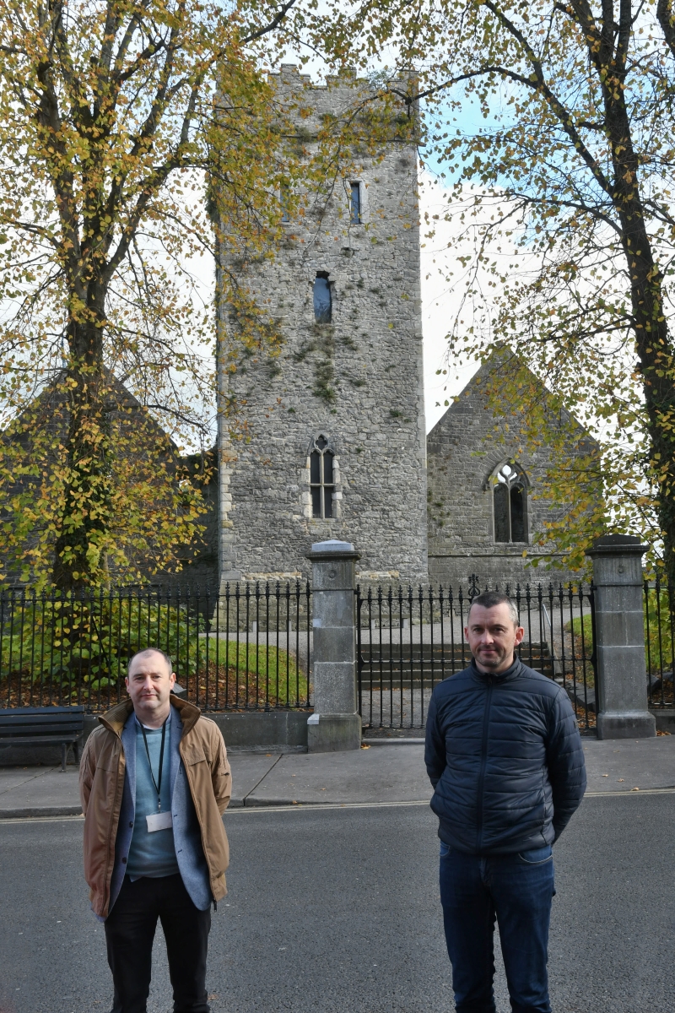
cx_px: 338
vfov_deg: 57.2
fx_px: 928
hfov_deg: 40.0
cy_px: 506
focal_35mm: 33
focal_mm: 22
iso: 320
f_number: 8
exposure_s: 1/125
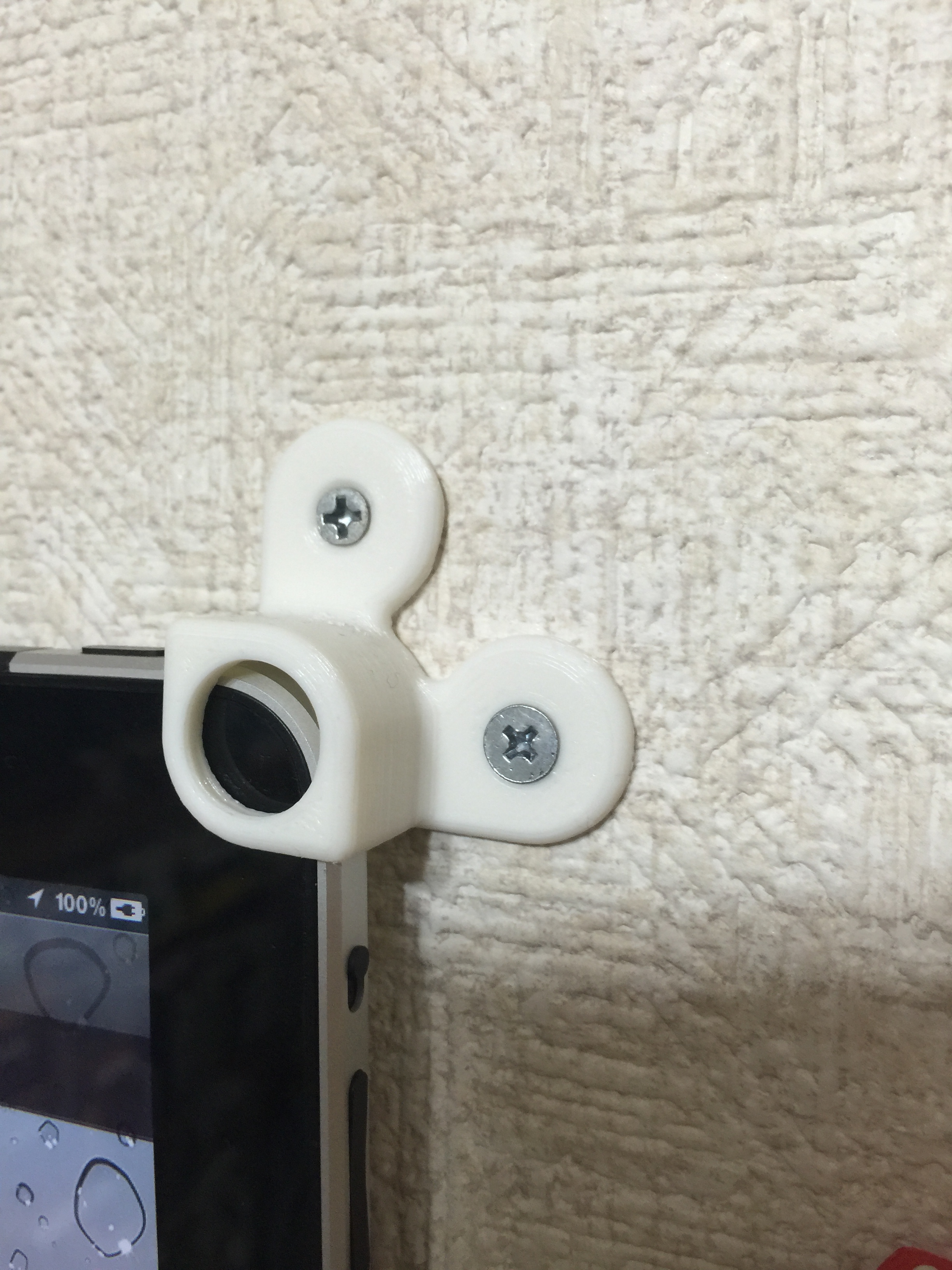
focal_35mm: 29
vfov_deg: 61.7
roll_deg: -0.1
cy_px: 635
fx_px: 1063
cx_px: 476
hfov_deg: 48.2
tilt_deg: -4.1
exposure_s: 1/17
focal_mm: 4.15
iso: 50
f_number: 2.2
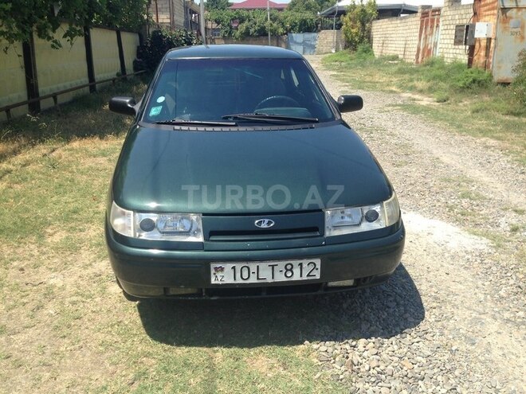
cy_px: 197
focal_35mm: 33
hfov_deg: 55.4
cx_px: 263
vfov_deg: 42.9
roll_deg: +0.4
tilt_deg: -15.7
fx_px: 501
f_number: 2.4
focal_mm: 4.12
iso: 50
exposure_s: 1/1063
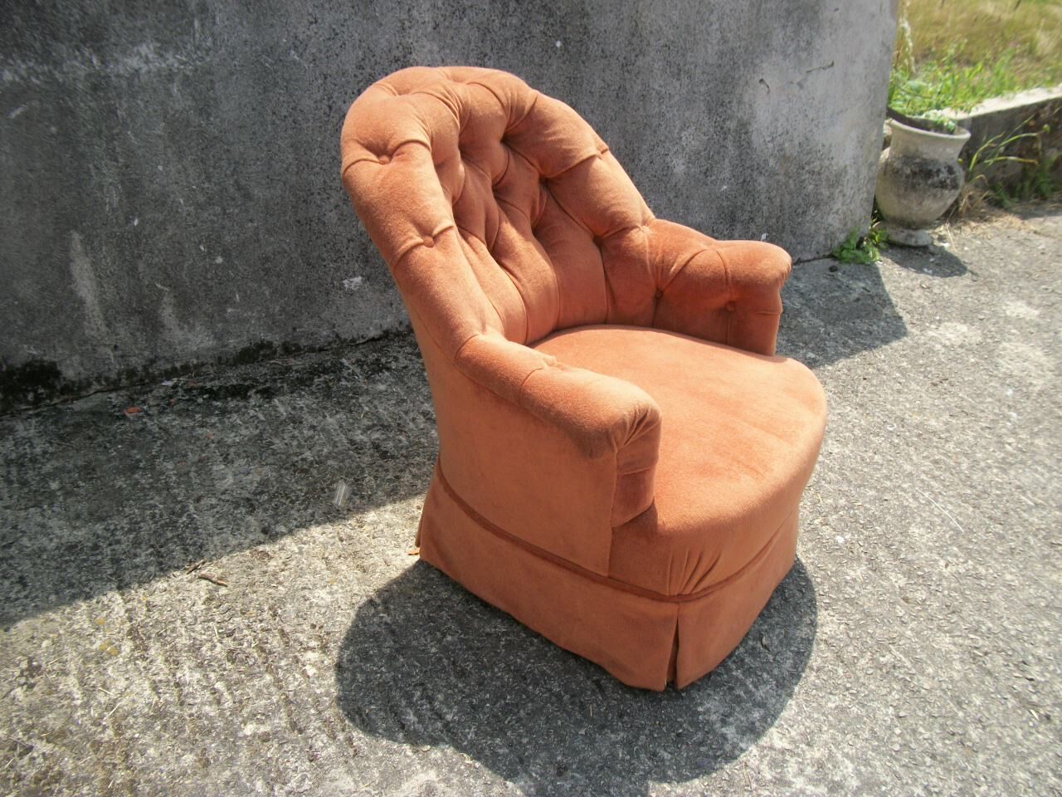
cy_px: 398
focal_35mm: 32
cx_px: 531
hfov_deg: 56.8
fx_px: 982
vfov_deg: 44.2
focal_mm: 5.7
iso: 80
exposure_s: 1/100
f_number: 8.8
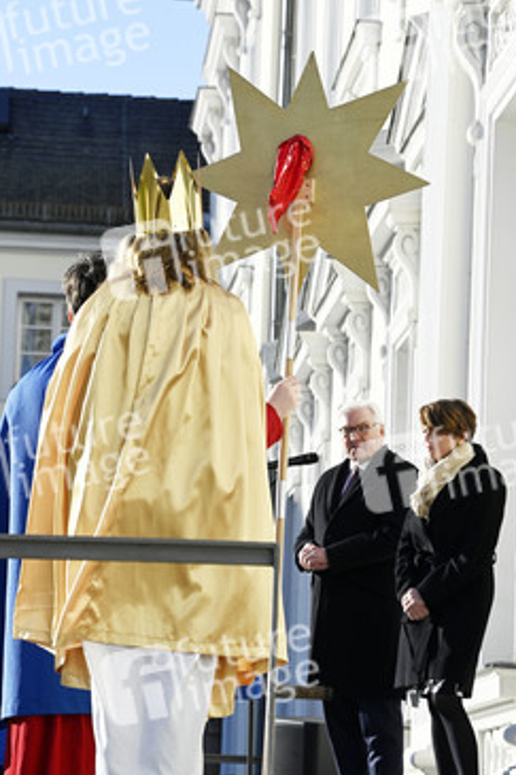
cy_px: 357
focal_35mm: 159
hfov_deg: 8.6
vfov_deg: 12.9
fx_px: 3421
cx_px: 272
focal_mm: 145
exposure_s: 1/250
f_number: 11
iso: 250
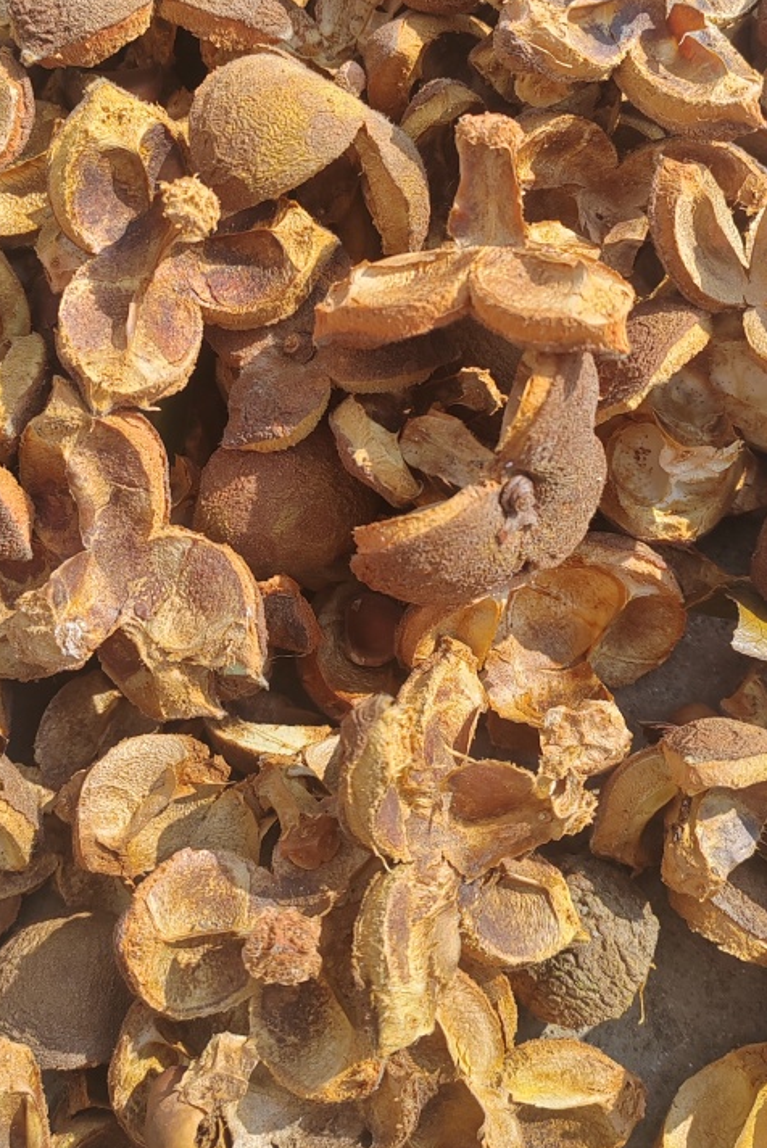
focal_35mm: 42
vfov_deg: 46.0
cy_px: 429
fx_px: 1341
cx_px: 330
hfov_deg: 31.9
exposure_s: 1/900
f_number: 1.9
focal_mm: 5.52
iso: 100
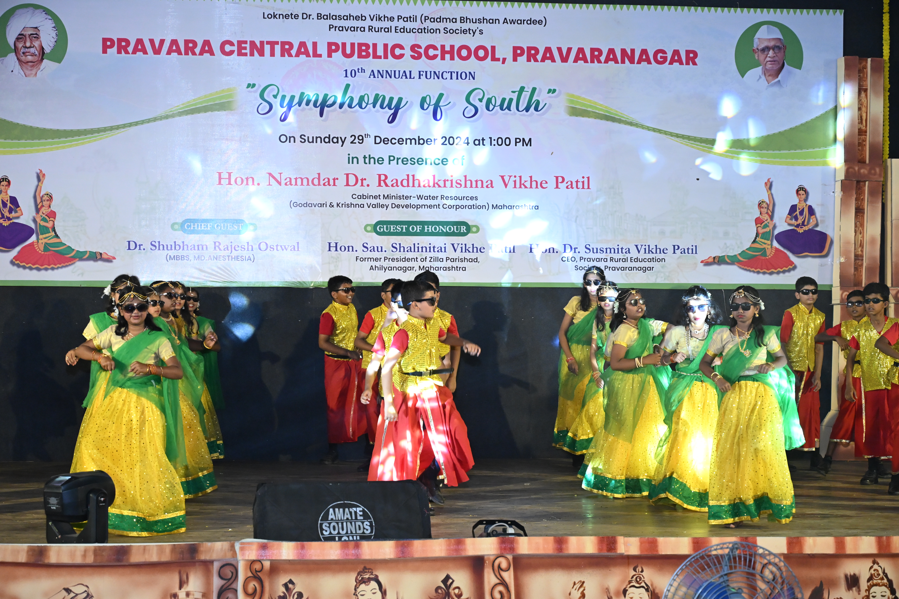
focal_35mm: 70
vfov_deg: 19.5
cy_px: 300
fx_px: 1748
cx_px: 450
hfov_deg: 28.8
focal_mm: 70
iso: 5000
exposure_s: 1/125
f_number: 5.6
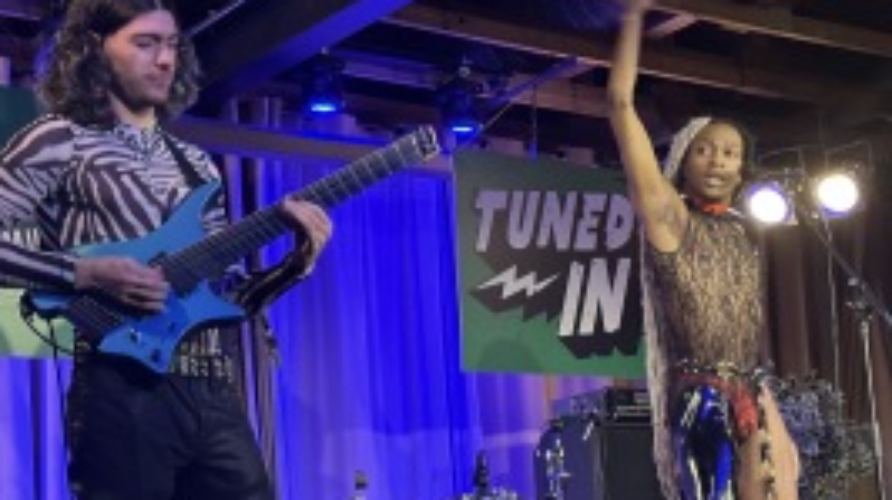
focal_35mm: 72
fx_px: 1701
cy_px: 336
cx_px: 433
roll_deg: +3.0
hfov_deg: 29.4
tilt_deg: +7.7
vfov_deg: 16.7
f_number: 1.78
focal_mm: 6.86
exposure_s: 1/22
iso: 640
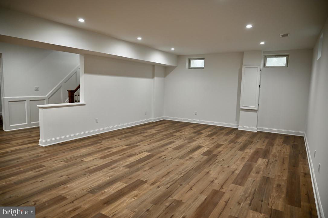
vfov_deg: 53.1
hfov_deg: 73.8
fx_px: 219
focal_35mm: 24
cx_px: 164
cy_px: 109
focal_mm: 24
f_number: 4
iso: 125
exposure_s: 1/15
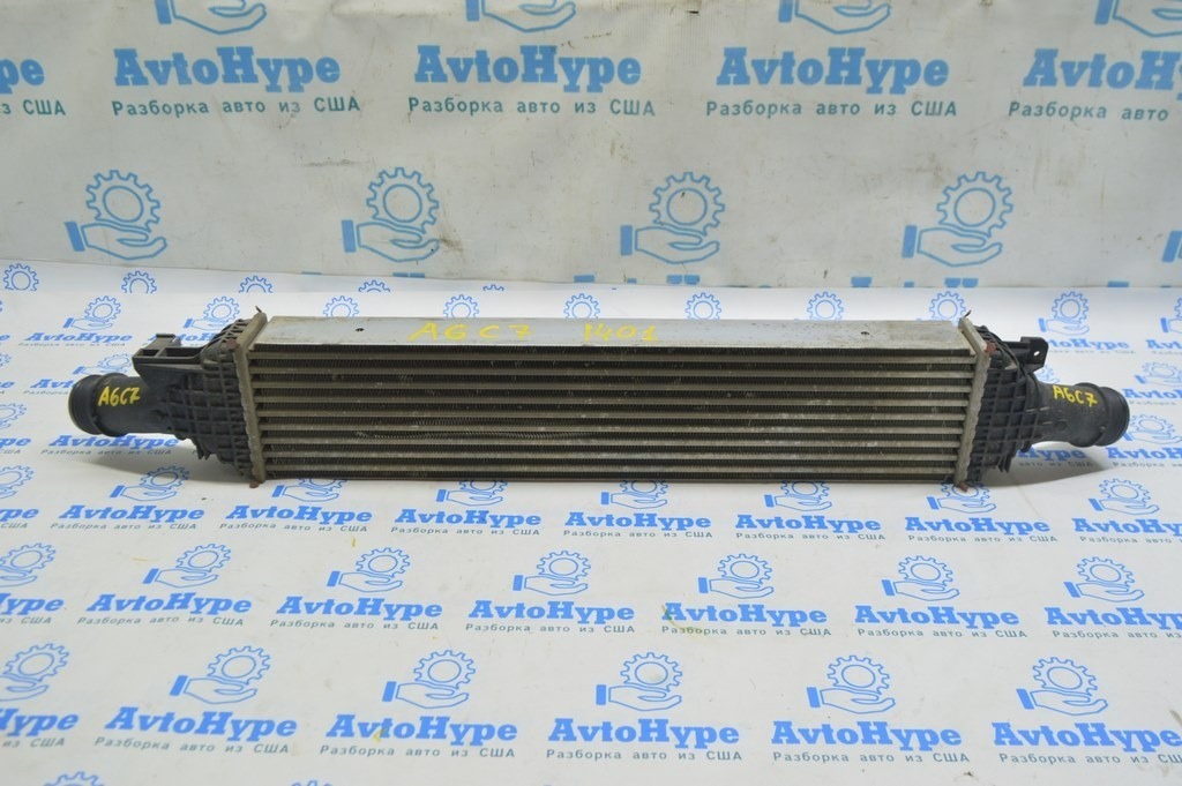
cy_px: 393
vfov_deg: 39.9
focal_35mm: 33
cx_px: 591
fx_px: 1083
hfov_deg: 57.3
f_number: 5.6
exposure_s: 1/20
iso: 400
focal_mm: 22
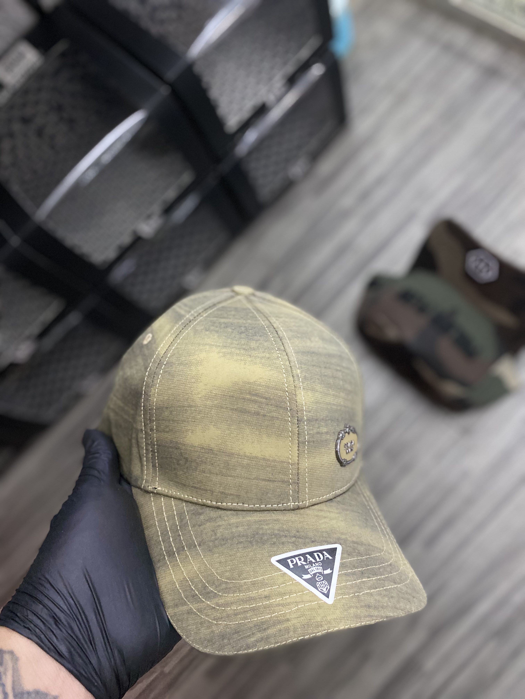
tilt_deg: -64.9
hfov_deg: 53.1
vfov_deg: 67.3
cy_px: 350
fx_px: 526
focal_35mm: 26
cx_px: 262
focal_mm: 4.25
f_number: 1.8
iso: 320
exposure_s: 1/60
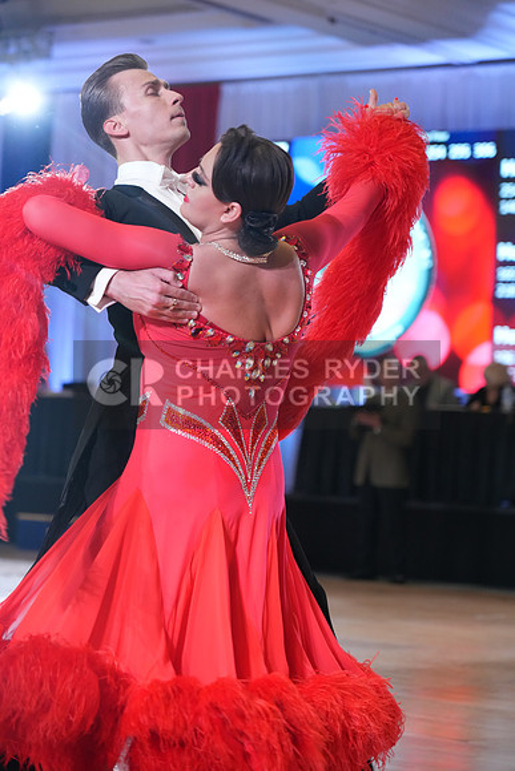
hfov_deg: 13.0
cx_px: 258
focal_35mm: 105
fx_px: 2252
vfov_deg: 19.5
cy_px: 386
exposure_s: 1/400
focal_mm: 105
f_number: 4
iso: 3200
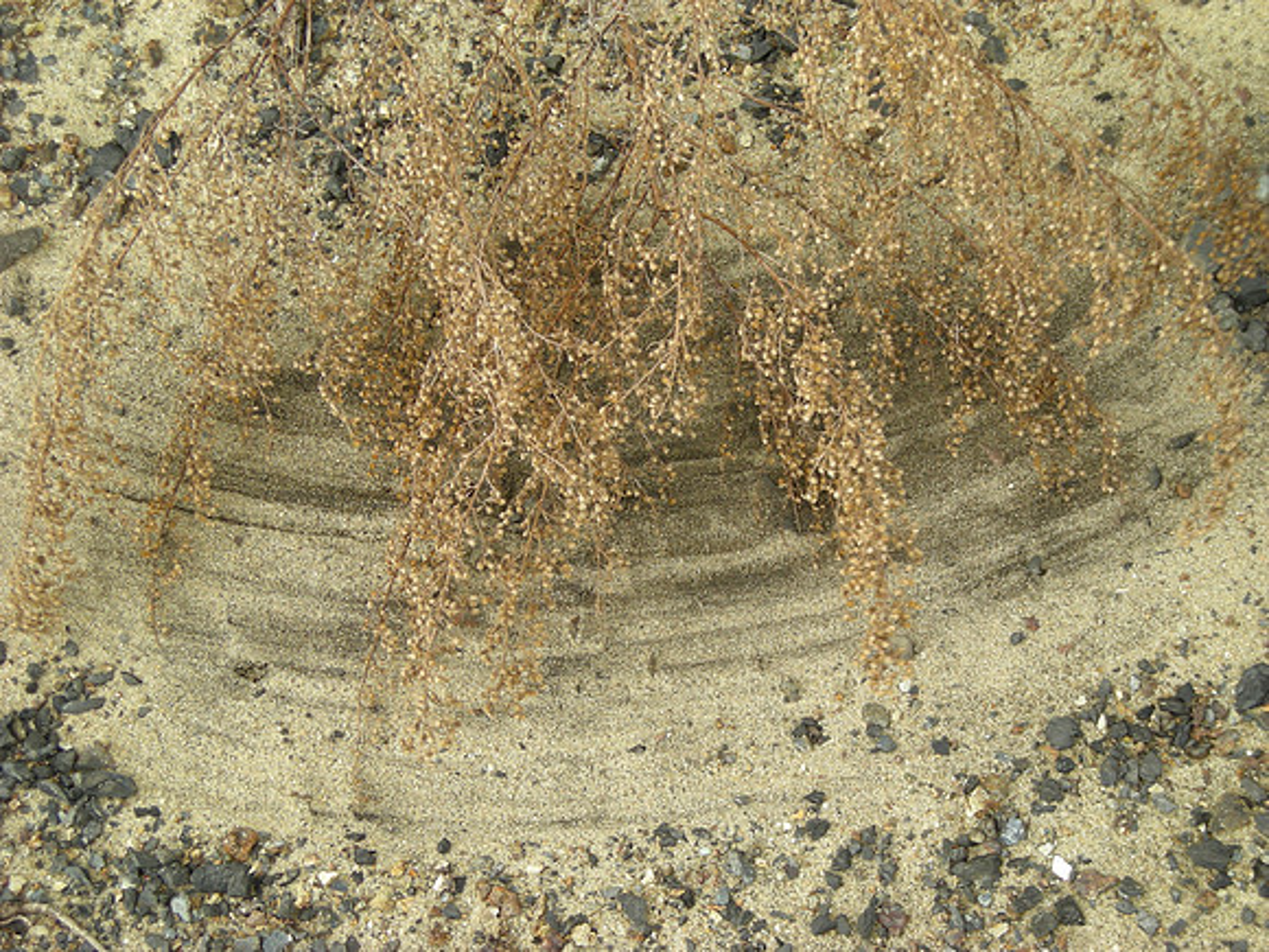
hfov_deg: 23.3
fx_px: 3079
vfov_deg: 17.6
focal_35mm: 84
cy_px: 476
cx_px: 634
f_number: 4.1
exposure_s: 1/72
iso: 50
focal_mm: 13.7
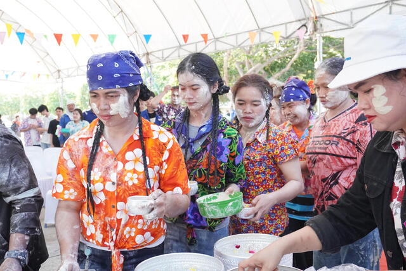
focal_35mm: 38
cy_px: 136
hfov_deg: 51.3
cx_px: 203
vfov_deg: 35.5
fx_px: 423
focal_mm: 25
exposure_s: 1/500
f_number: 5.6
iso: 2500
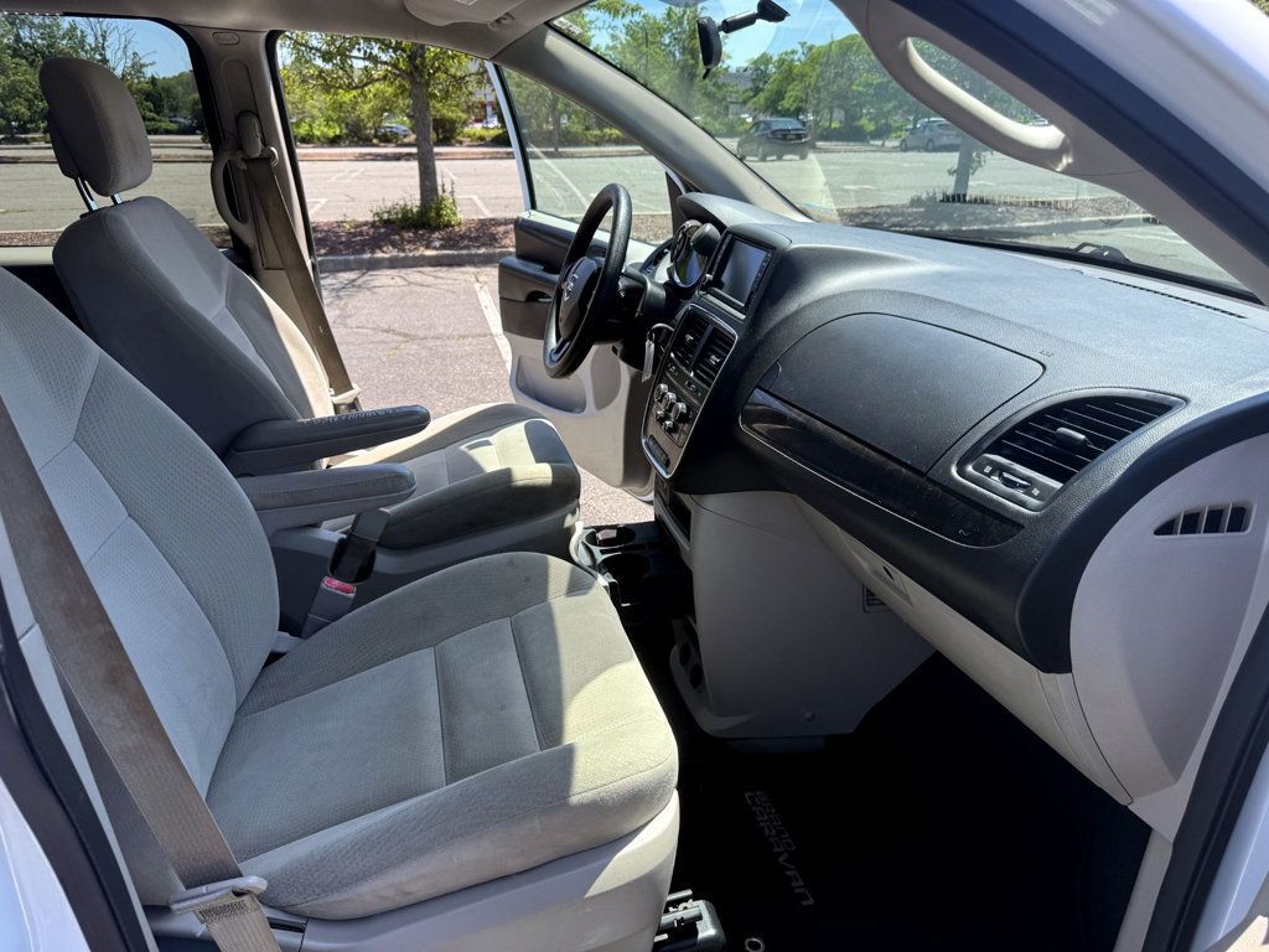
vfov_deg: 56.8
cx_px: 634
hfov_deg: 71.6
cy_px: 476
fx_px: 880
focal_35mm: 24
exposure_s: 1/1059
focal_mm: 6.76
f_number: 1.78
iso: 80
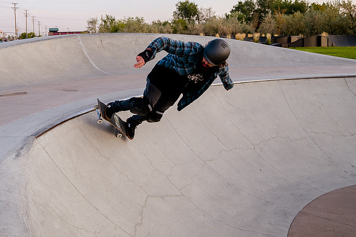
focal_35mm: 39
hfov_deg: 48.7
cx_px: 124
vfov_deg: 33.9
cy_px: 90
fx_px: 387
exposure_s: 1/800
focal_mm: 27
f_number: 5
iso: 1250
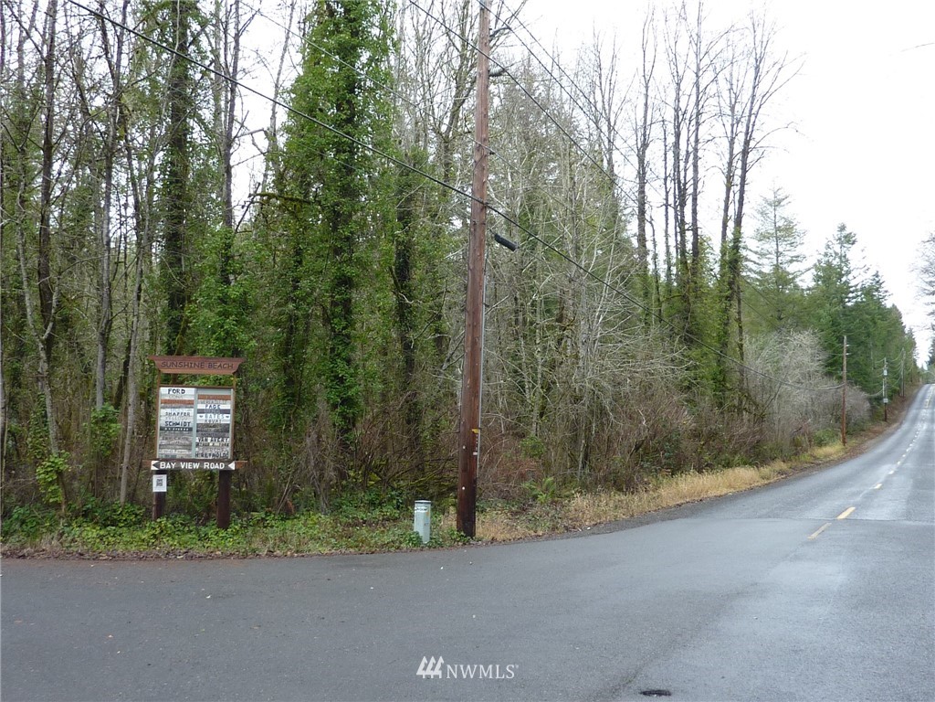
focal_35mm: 36
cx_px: 468
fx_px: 972
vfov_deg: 39.7
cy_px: 351
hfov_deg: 51.4
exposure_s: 1/50
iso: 80
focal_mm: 4.1
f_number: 3.3
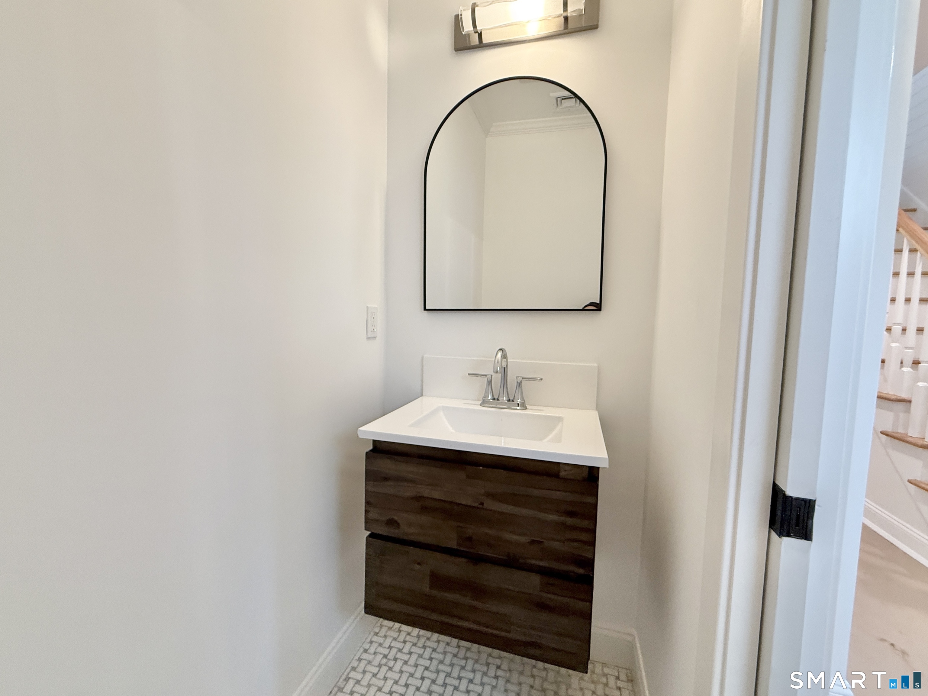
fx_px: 375
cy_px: 348
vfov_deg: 85.7
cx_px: 464
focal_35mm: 14
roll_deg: +0.5
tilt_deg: -4.5
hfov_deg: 102.1
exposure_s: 1/60
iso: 200
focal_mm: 2.22
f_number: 2.2
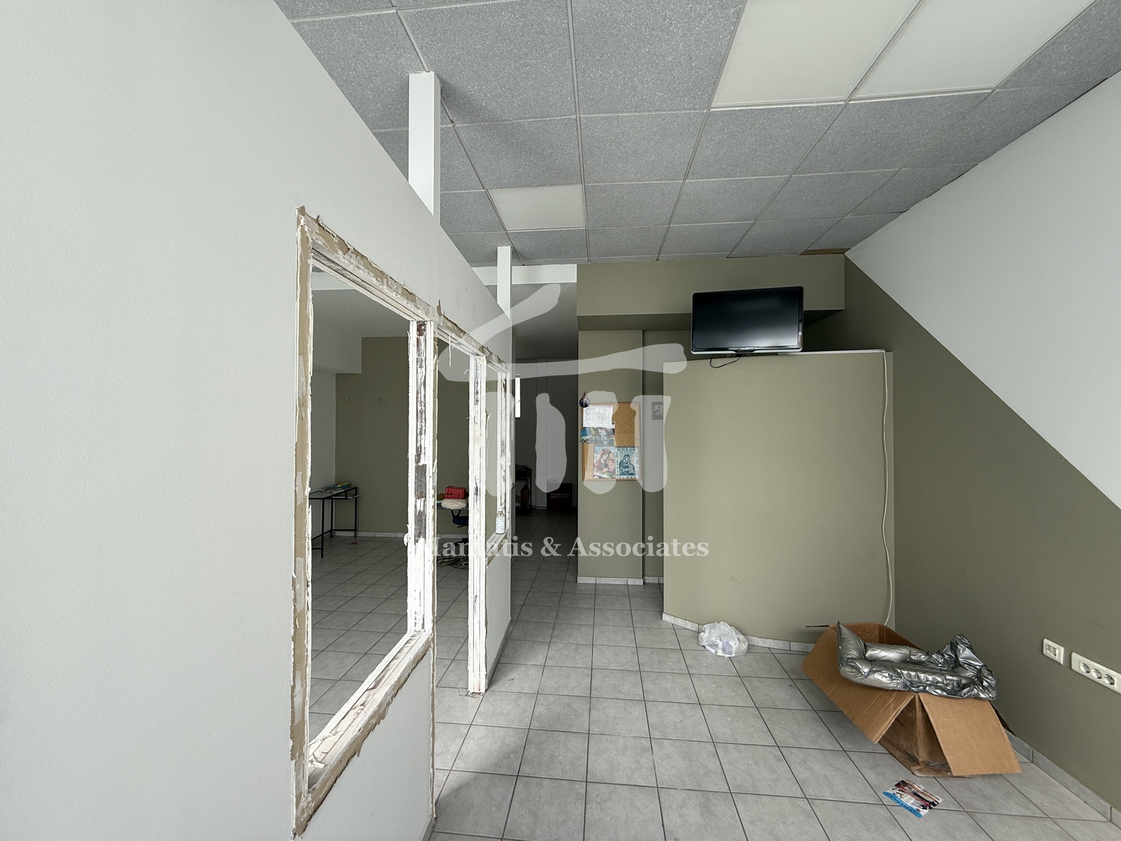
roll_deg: +0.2
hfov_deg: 102.1
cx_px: 560
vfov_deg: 85.7
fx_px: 453
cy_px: 420
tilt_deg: +1.6
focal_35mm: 14
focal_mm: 2.22
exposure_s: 1/99
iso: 50
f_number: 2.2
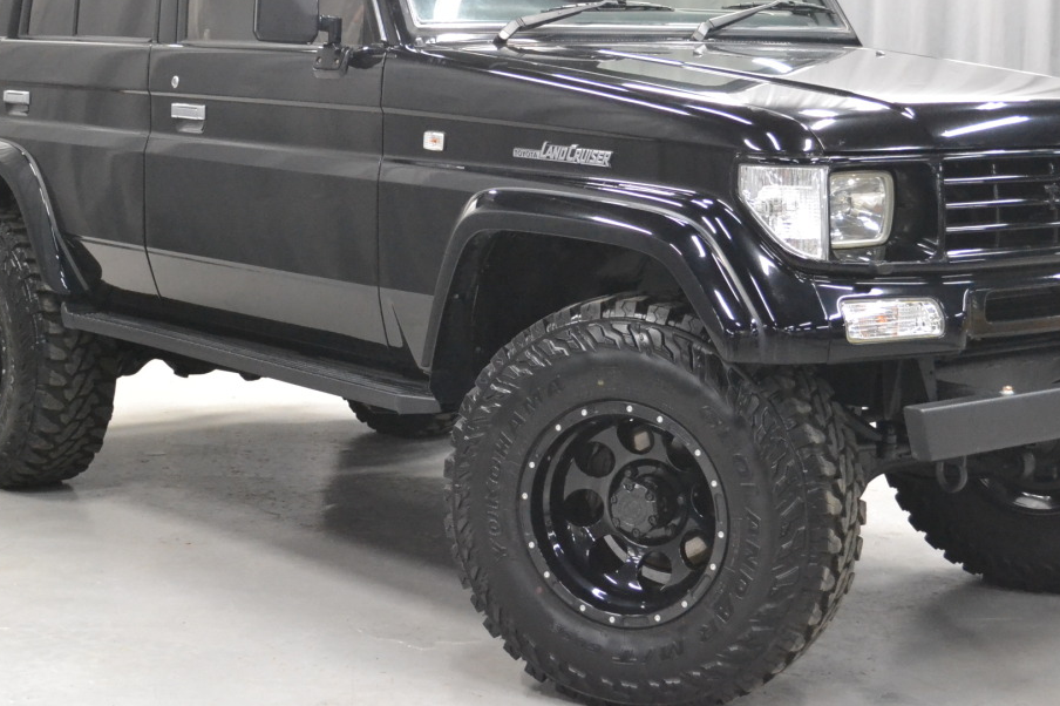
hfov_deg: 29.7
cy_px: 232
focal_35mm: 68
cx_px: 564
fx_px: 2001
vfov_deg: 19.9
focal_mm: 32
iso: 3200
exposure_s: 1/40
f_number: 4.8
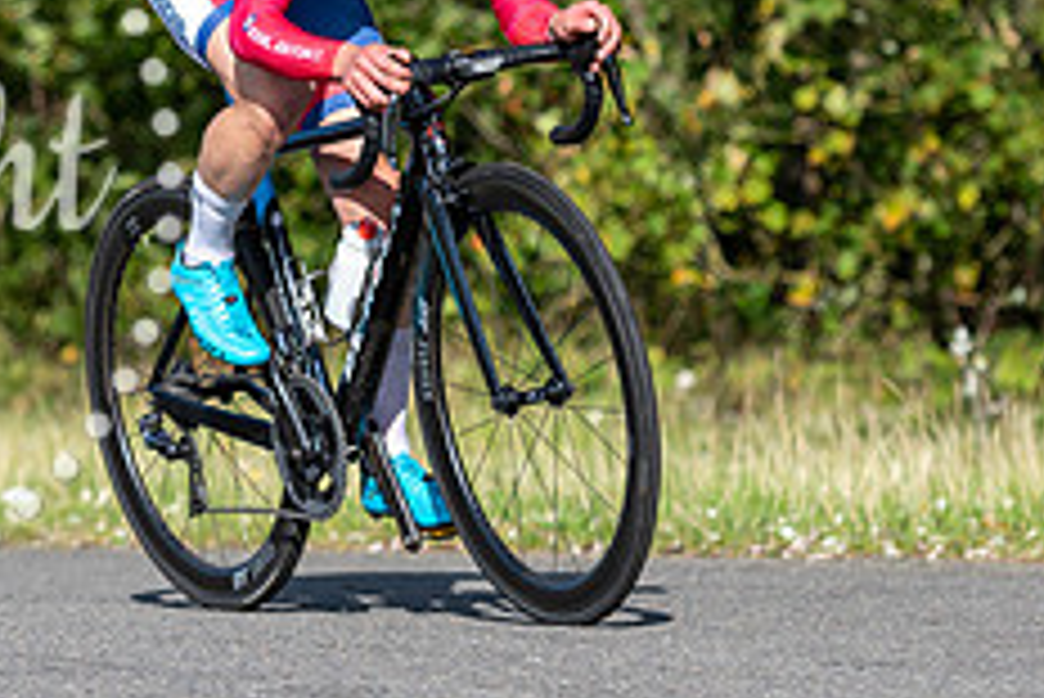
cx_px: 459
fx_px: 8705
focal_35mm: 300
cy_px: -47
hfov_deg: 6.9
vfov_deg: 4.6
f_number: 3.2
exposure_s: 1/2500
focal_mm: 120
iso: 160
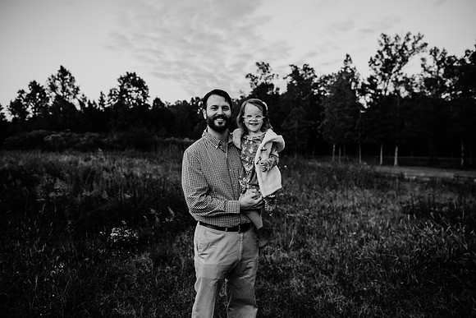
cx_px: 238
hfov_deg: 73.7
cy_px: 159
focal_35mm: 24
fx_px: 317
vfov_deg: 53.2
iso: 640
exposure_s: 1/320
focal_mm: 24
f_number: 2.8
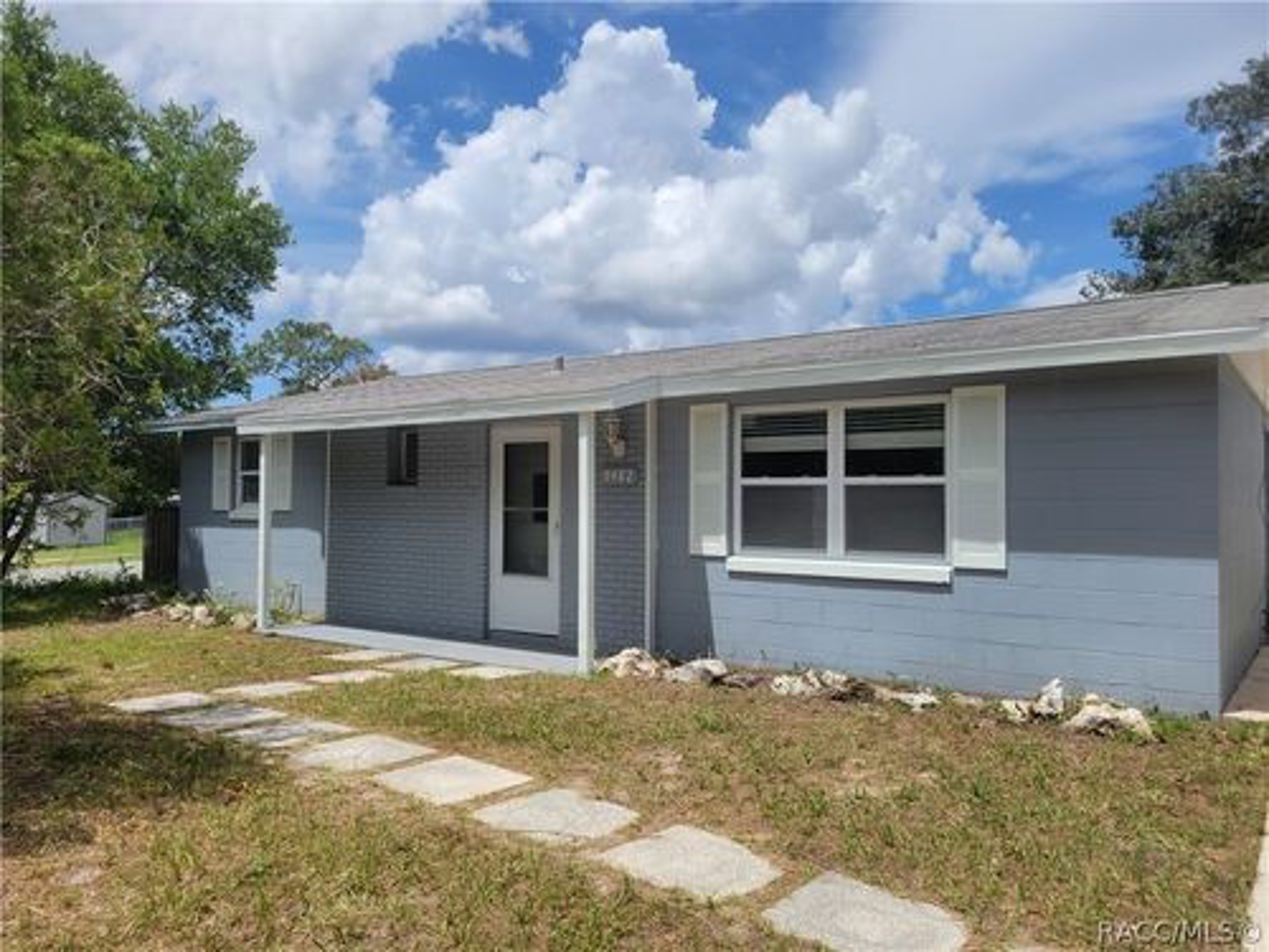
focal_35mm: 26
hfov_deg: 67.3
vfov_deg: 53.1
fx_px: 953
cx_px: 634
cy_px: 476
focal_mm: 5.4
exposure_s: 1/4010
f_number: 1.8
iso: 40
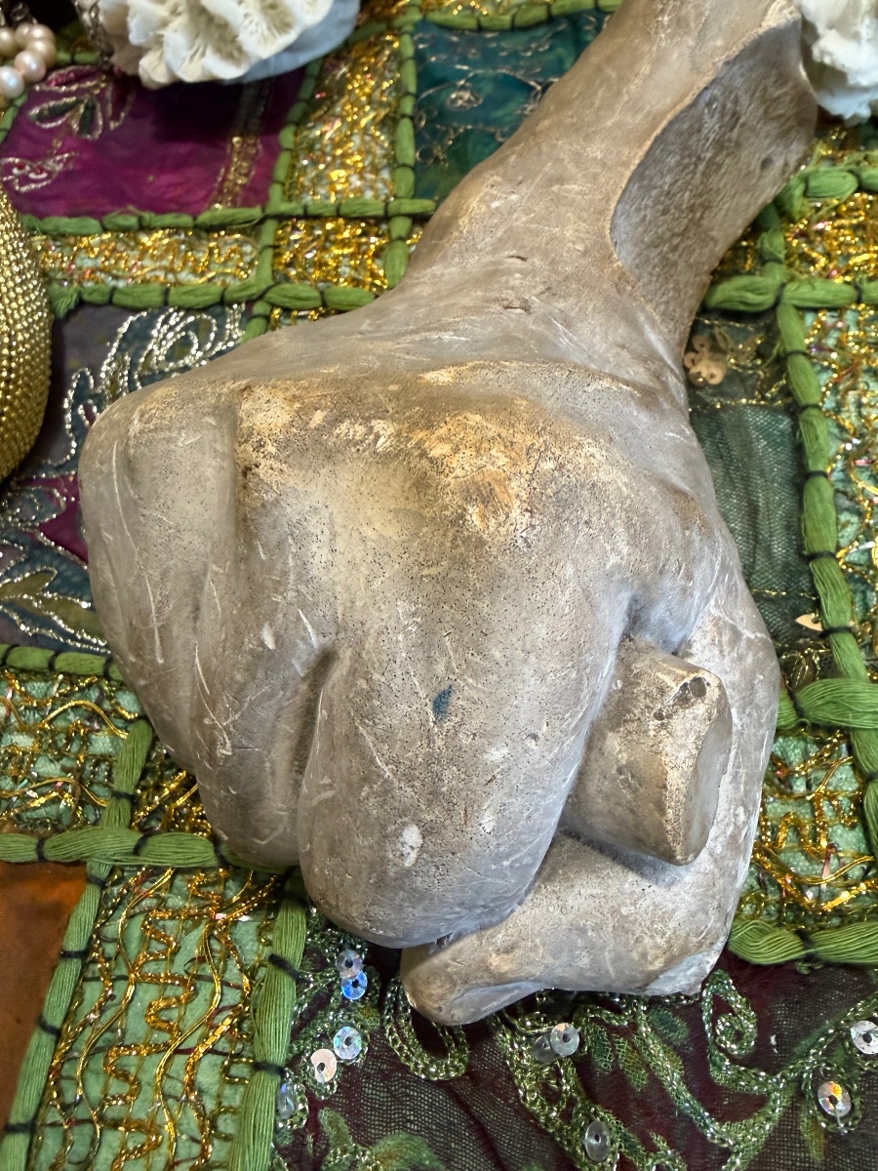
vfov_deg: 67.3
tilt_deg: -52.5
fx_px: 879
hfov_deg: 53.1
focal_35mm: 26
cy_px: 586
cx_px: 439
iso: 250
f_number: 2.2
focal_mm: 2.22
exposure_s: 1/50
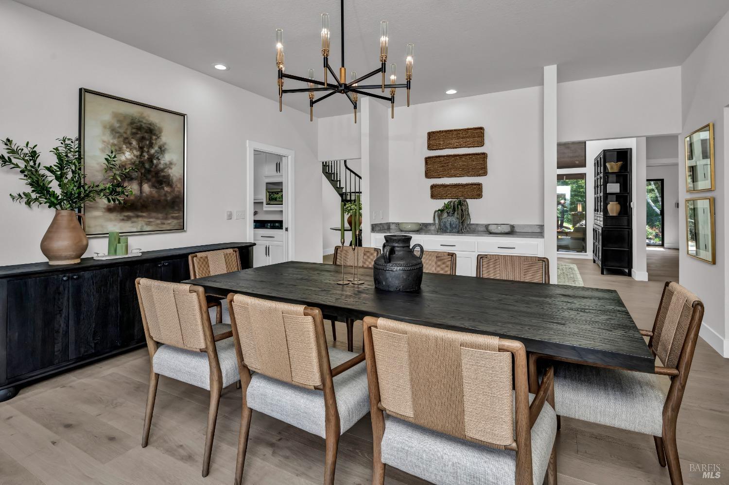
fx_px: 344
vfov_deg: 70.4
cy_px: 242
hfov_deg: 93.3
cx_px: 364
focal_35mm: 17
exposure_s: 1/80
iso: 250
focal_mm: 17
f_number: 8
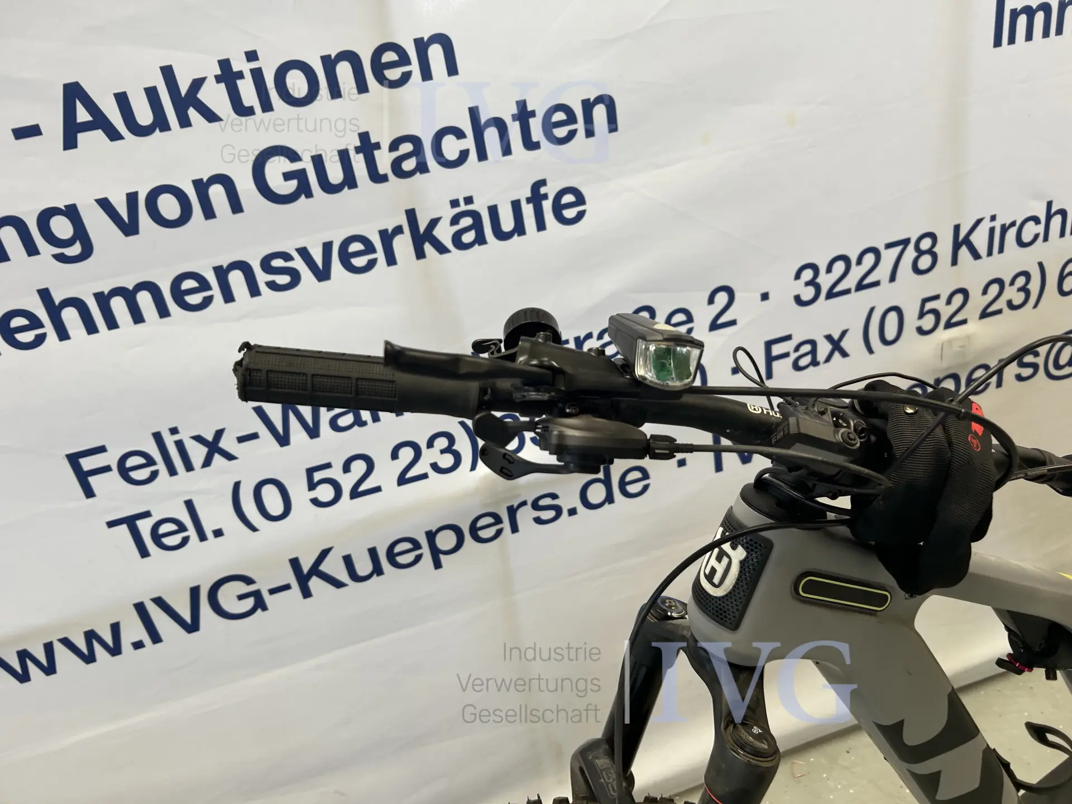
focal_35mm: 26
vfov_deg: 53.1
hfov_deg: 67.3
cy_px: 402
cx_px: 536
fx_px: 805
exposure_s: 1/121
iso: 40
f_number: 1.5
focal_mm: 5.7
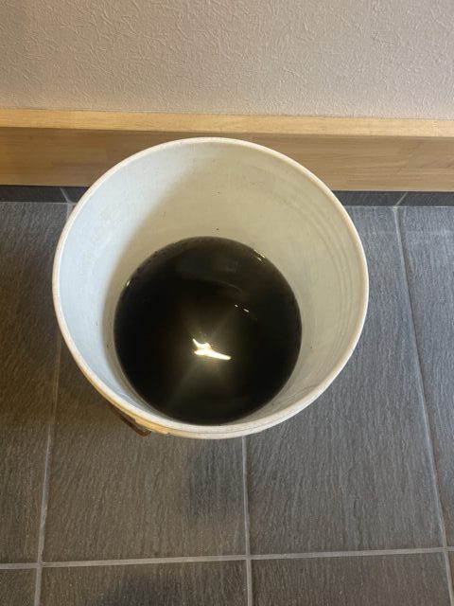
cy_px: 303
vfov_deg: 67.3
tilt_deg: -72.2
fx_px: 455
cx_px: 227
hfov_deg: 53.1
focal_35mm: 26
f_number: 1.6
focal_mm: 4.2
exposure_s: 1/60
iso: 250
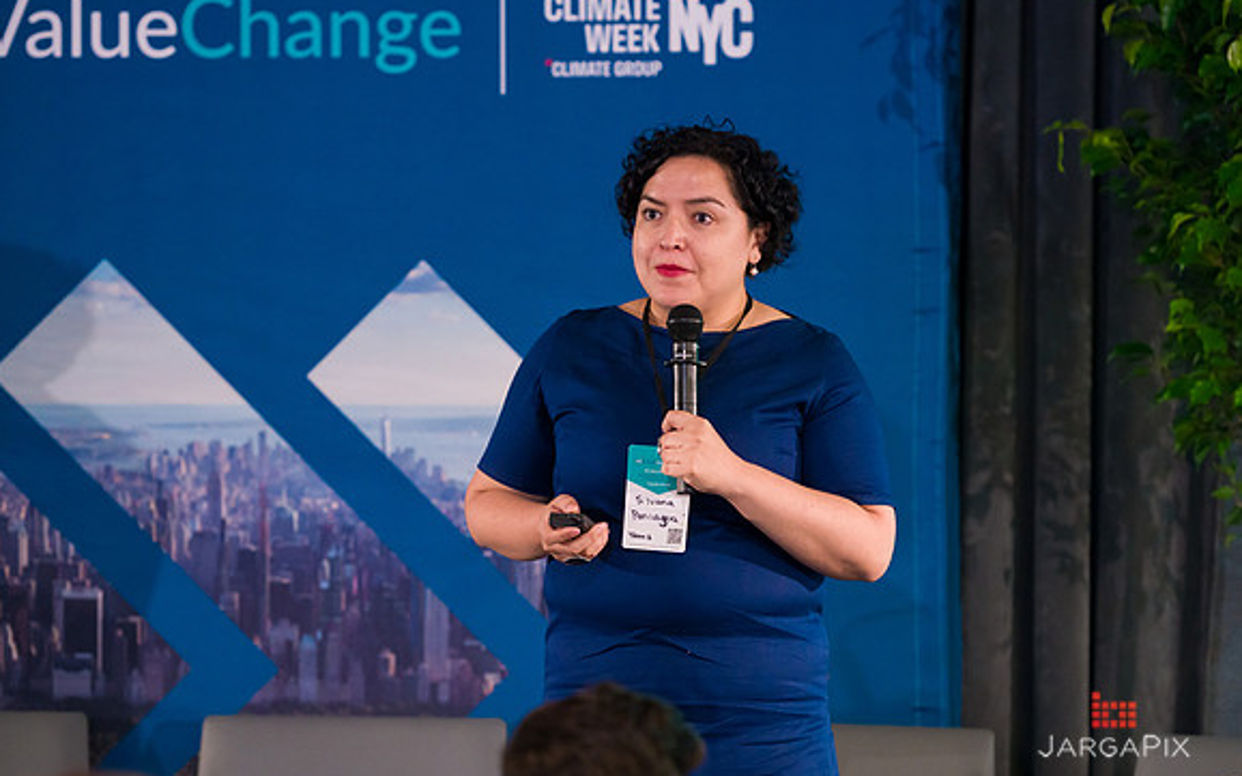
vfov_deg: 7.8
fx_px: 5685
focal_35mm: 168
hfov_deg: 12.5
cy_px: 368
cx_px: 623
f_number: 3.2
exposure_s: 1/200
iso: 3200
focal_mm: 155
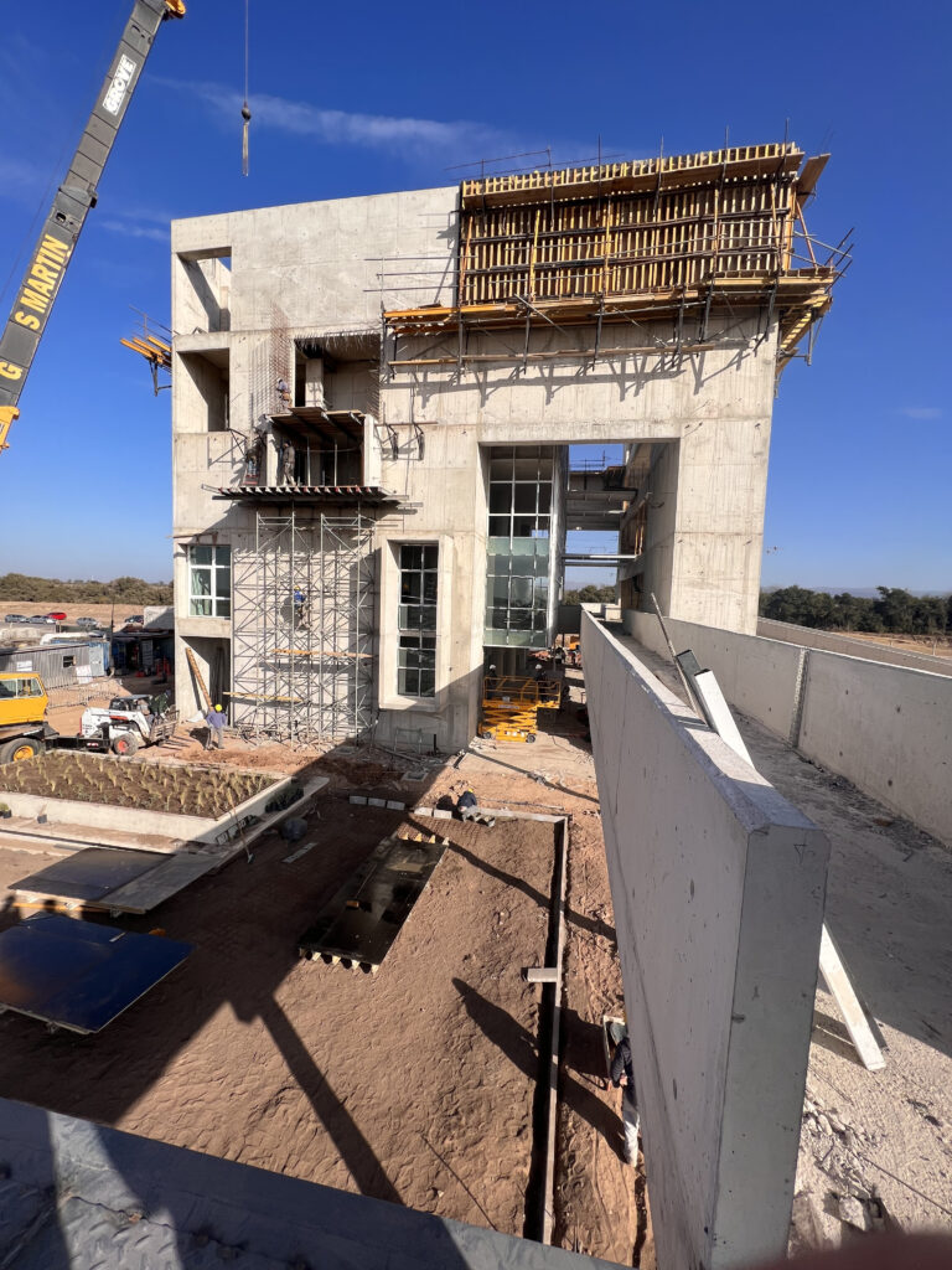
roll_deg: -2.1
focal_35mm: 13
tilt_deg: -4.2
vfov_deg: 106.2
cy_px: 635
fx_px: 477
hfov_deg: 89.9
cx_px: 476
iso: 32
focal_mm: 1.57
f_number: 1.8
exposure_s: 1/1815
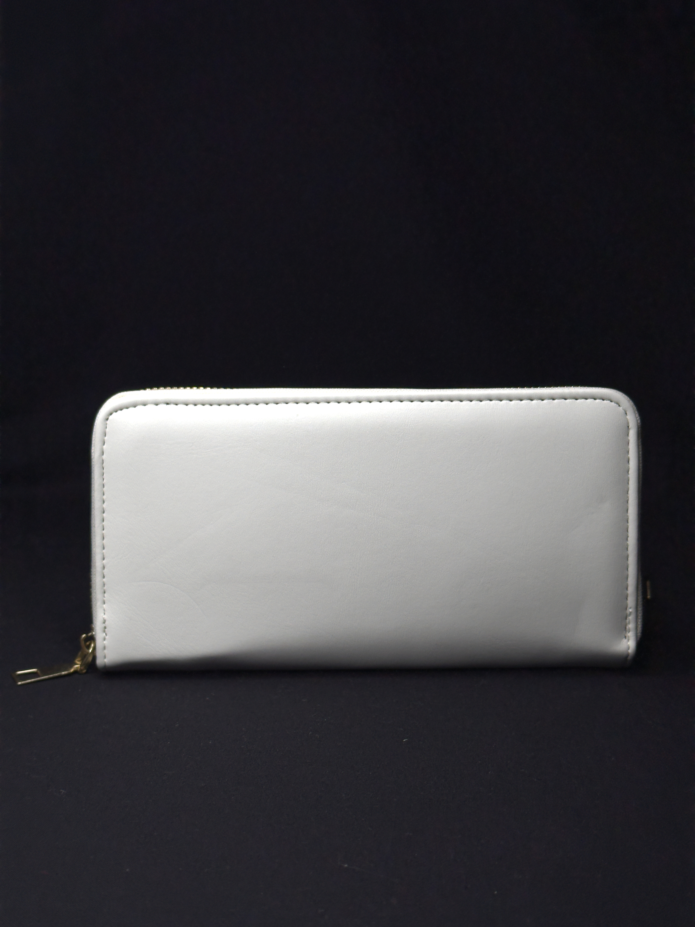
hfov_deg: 30.3
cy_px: 464
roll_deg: -0.3
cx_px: 348
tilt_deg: -10.0
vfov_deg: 39.7
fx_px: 1285
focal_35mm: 48
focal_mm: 6.86
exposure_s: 1/1497
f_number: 1.78
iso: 64
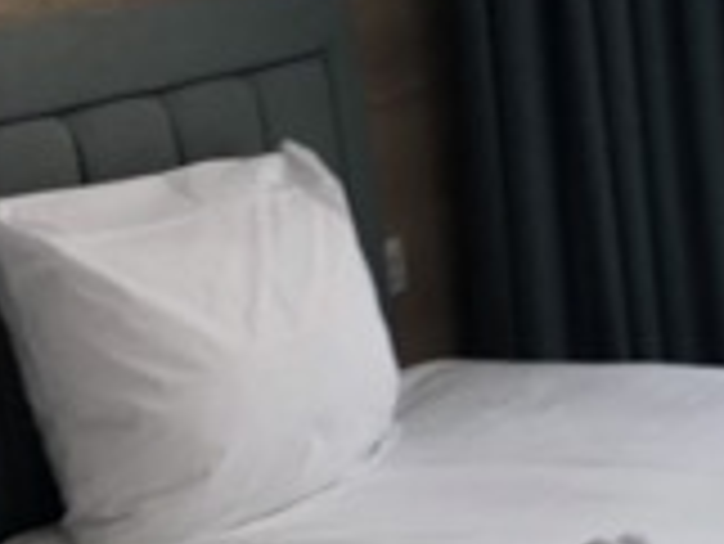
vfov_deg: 13.3
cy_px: 369
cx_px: 580
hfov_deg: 17.6
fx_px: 2323
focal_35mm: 111
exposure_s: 1/120
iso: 40
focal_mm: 4
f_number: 1.8
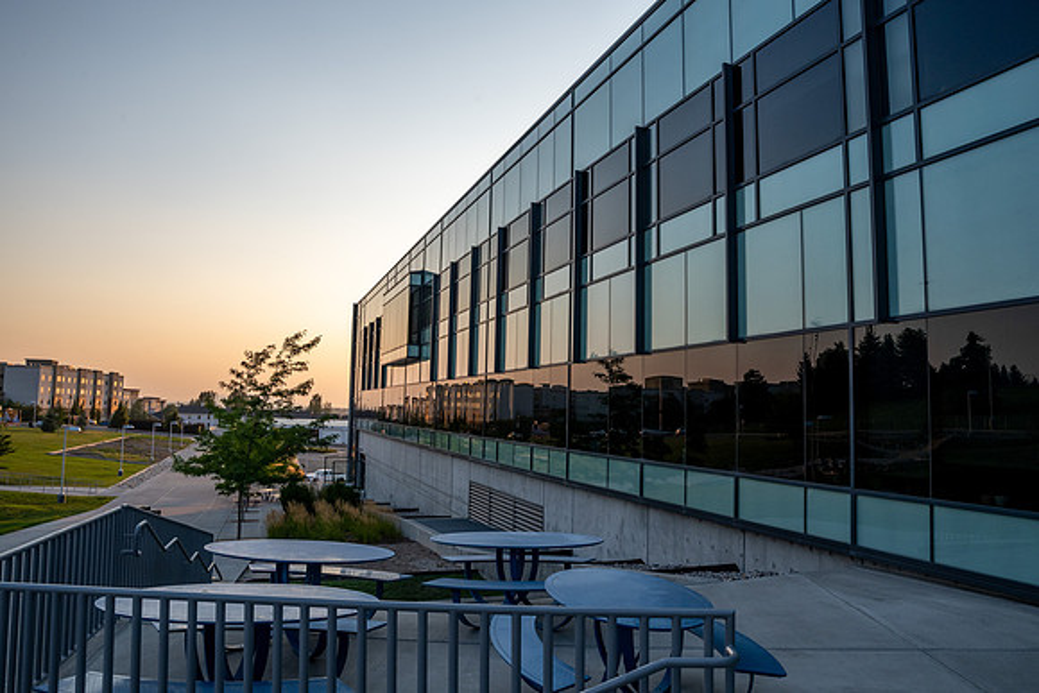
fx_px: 693
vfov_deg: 53.2
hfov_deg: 73.7
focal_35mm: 24
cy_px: 346
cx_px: 520
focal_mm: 24
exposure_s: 1/500
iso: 800
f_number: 10
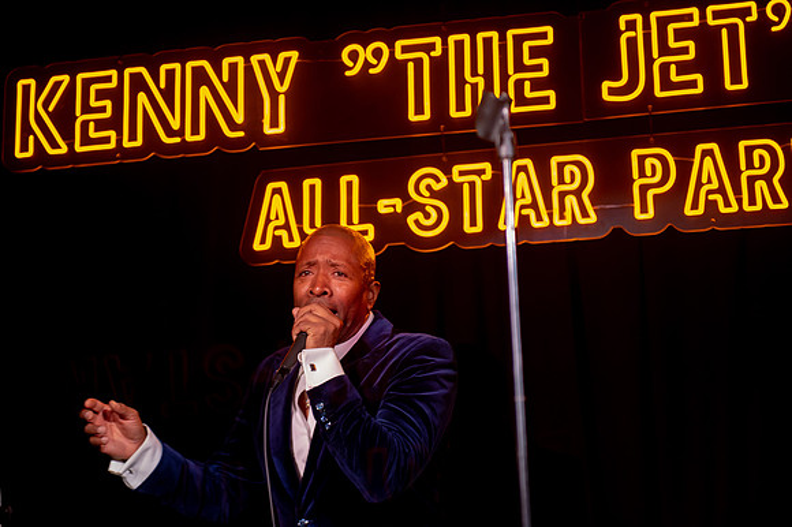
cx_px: 326
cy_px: 291
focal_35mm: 83
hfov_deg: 24.6
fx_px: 1815
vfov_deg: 16.5
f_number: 2.8
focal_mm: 70
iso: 2500
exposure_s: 1/160
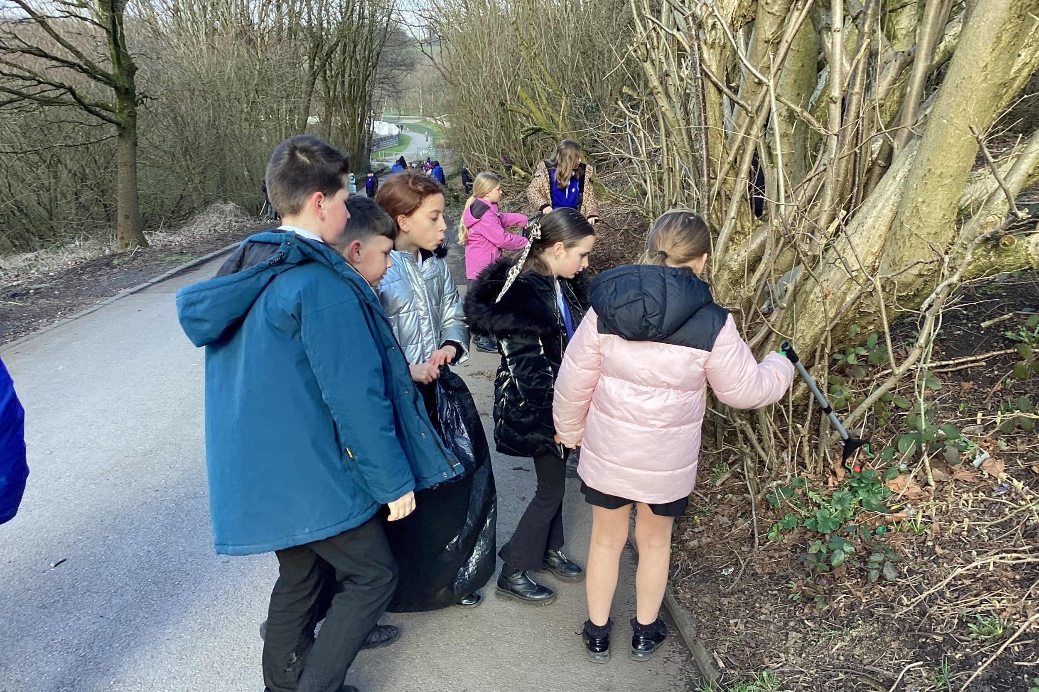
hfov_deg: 57.2
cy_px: 374
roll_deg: -0.1
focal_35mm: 33
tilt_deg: -17.0
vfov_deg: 39.9
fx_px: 952
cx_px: 528
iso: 32
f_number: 2.4
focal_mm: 3.3
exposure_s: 1/100
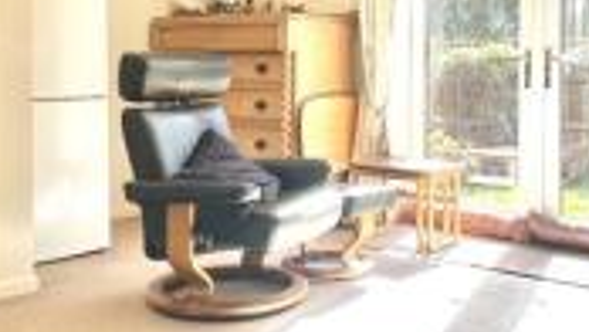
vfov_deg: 23.3
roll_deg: +0.1
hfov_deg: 40.2
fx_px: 797
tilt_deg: -1.4
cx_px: 374
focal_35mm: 51
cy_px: 86
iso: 40
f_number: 2.2
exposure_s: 1/229
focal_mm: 2.22
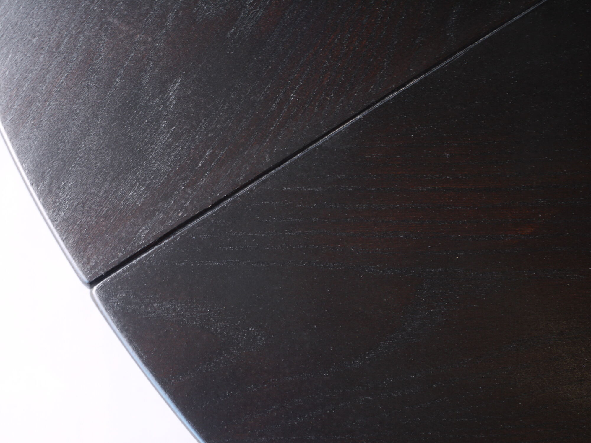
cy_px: 222
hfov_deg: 38.2
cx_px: 296
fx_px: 854
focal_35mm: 50
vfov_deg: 29.1
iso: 100
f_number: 4.9
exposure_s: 1/13
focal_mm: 25
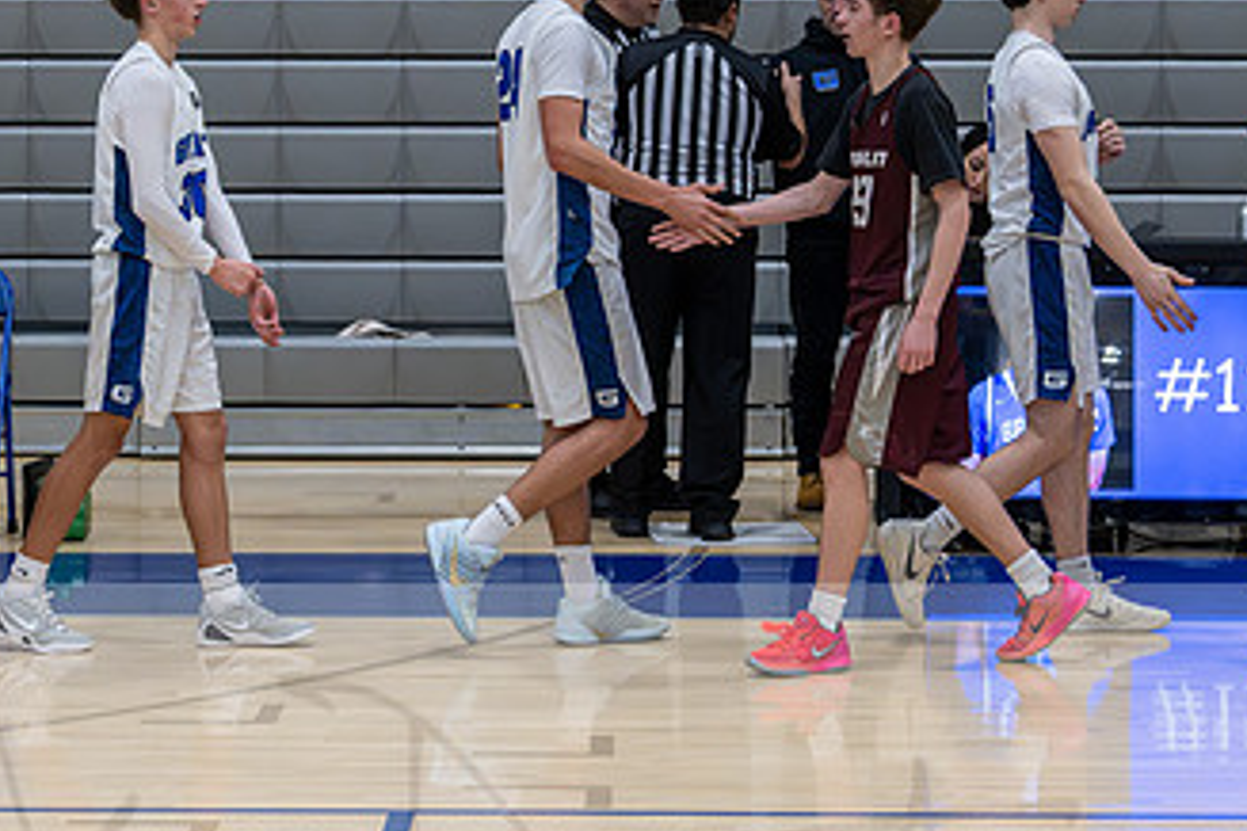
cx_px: 455
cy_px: 391
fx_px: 4780
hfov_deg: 14.8
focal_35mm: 138
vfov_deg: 9.9
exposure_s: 1/1000
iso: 6400
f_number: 4
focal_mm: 70
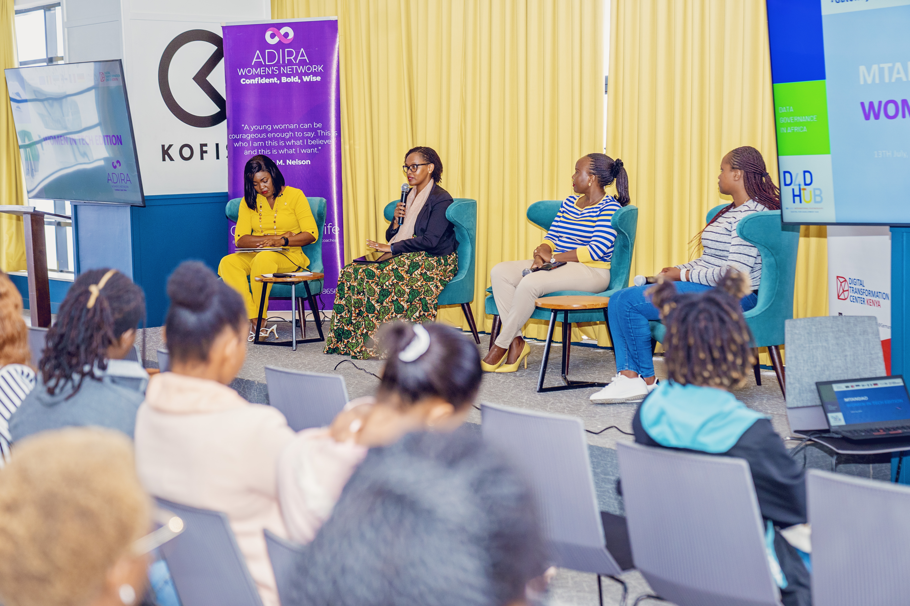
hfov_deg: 35.1
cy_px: 303
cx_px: 455
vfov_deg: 23.8
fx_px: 1441
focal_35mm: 57
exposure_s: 1/200
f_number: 2.8
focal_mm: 57
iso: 640
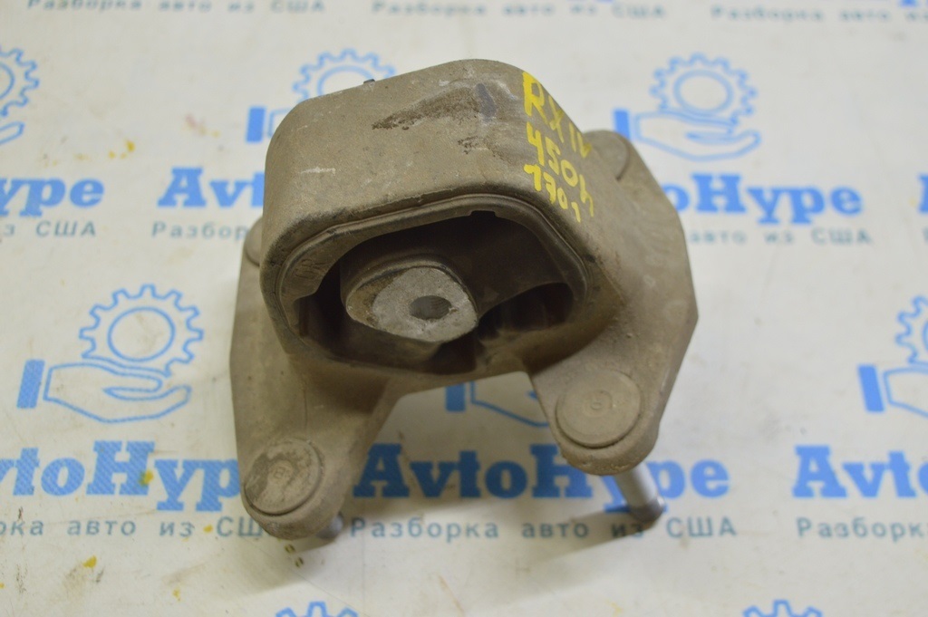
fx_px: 1352
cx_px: 464
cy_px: 308
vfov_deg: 25.7
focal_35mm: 52
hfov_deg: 37.9
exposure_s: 1/25
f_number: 5.6
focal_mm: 35
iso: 400
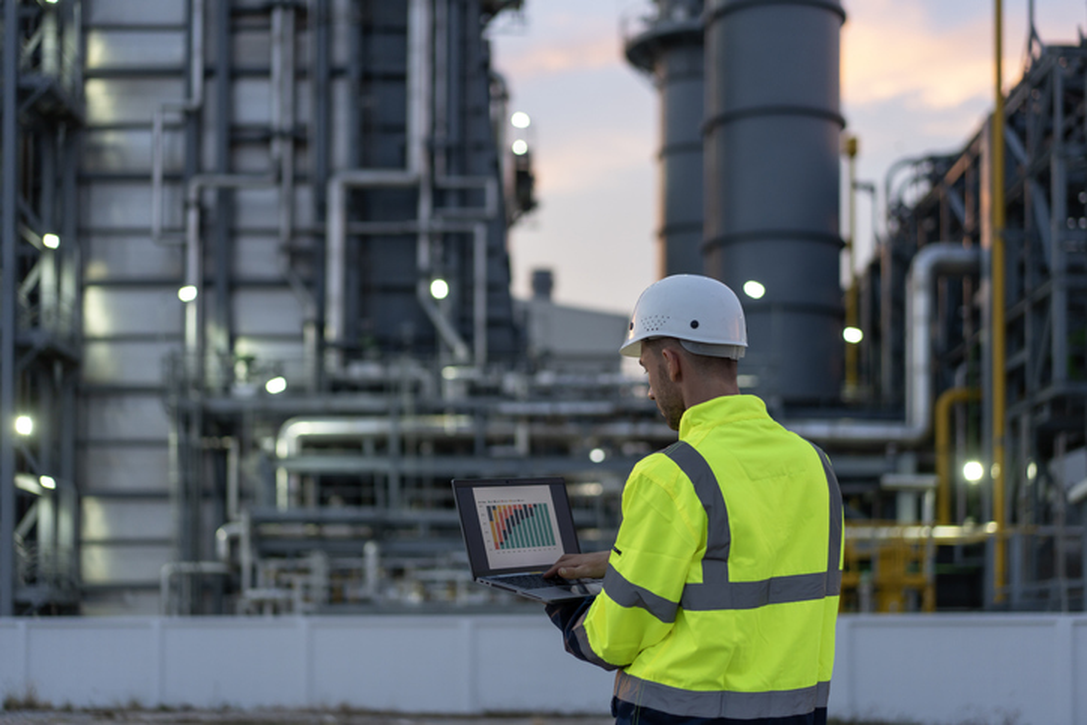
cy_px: 362
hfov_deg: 36.2
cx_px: 544
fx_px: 1661
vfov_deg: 24.6
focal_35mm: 55
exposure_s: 1/320
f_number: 2
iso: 400
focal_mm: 55
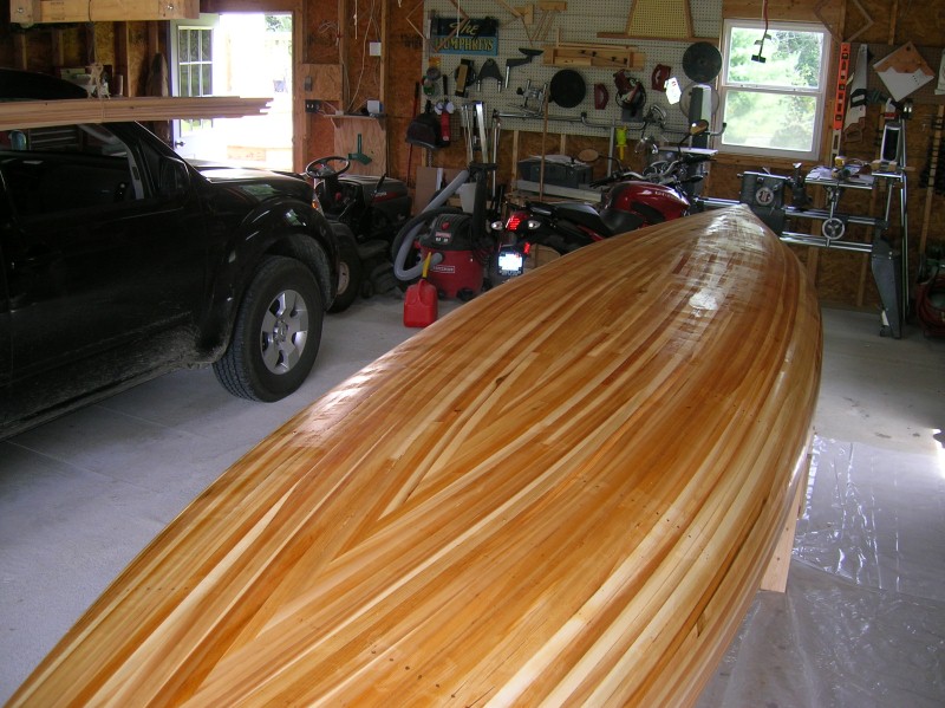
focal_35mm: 34
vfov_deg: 41.8
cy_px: 354
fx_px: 928
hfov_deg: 54.0
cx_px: 472
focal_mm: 5.7
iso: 50
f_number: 2.9
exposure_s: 1/30
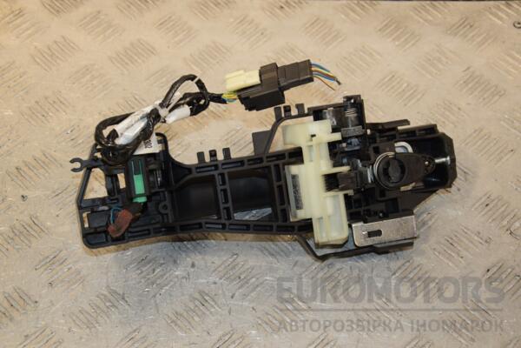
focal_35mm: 72
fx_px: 1042
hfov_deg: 28.1
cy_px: 174
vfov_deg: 18.9
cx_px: 260
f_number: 7.1
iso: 800
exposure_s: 1/200
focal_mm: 48
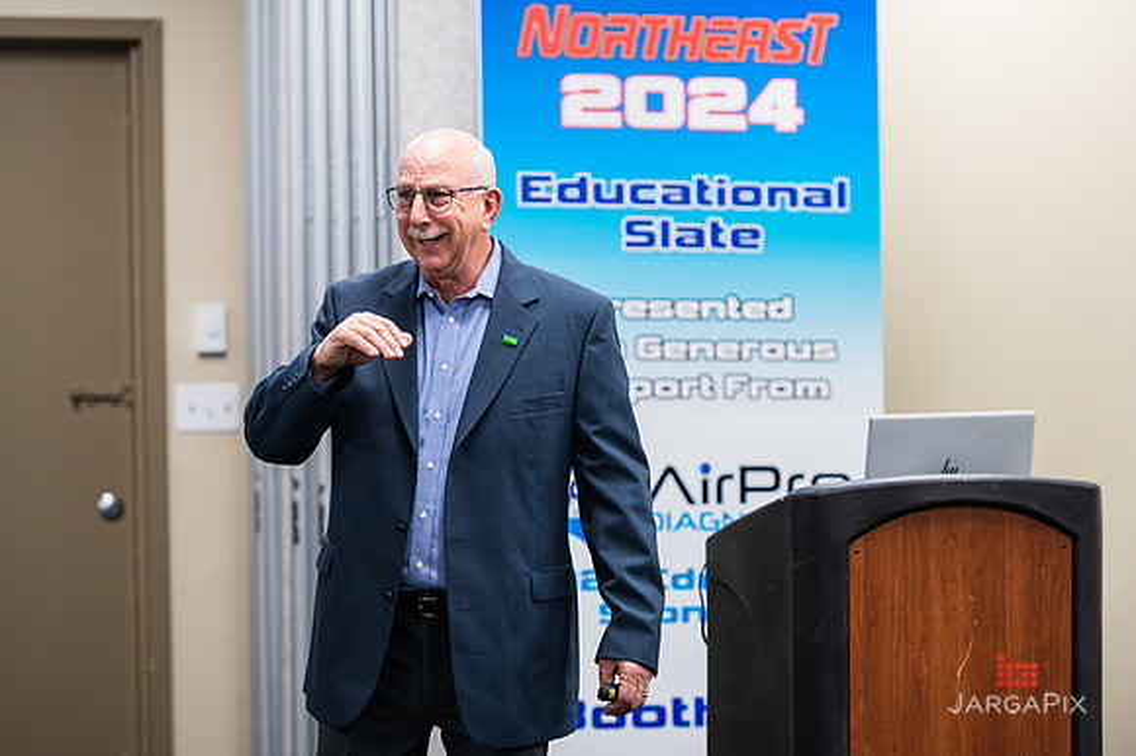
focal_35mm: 148
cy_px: 359
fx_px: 4662
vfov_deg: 9.3
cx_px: 569
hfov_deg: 13.9
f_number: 3.2
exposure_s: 1/200
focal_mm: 140
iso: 1250
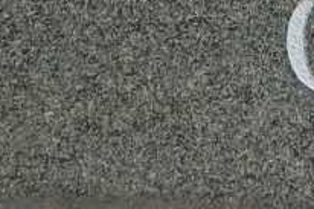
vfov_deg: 3.5
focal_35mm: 393
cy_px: -269
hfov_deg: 5.2
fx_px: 3424
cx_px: 636
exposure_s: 1/200
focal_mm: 45
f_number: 6.3
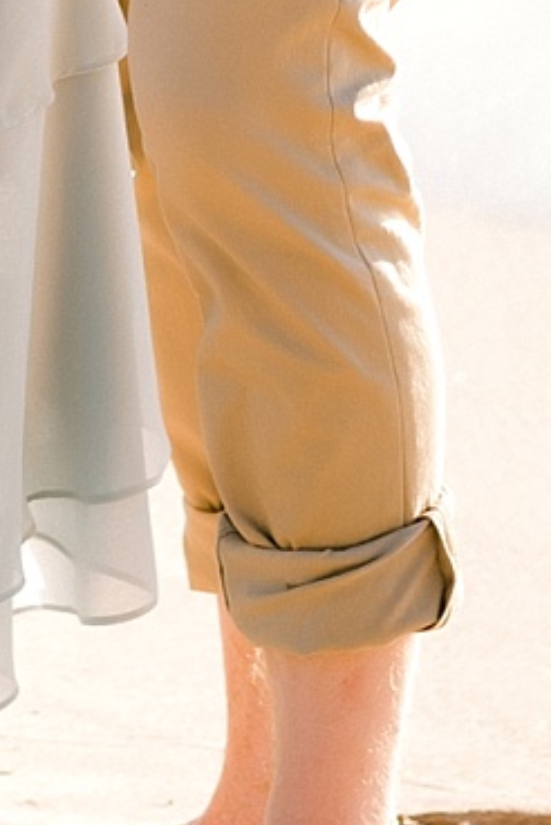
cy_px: -1331
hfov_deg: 3.2
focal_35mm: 425
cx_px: -405
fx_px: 9738
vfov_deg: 4.7
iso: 200
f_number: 2.8
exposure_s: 1/800
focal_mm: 58
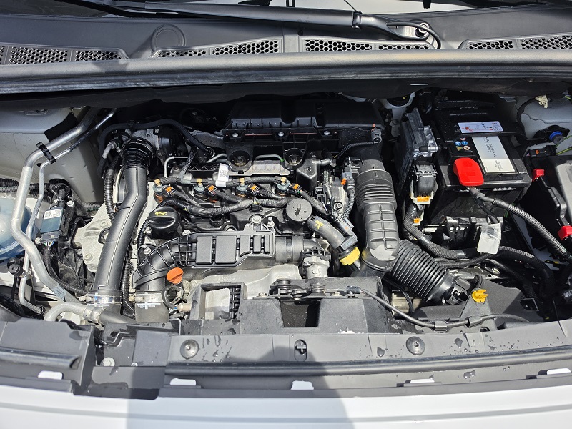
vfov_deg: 58.9
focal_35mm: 23
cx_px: 286
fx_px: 380
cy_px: 214
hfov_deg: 73.9
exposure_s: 1/4235
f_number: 1.4
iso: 64
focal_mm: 6.5
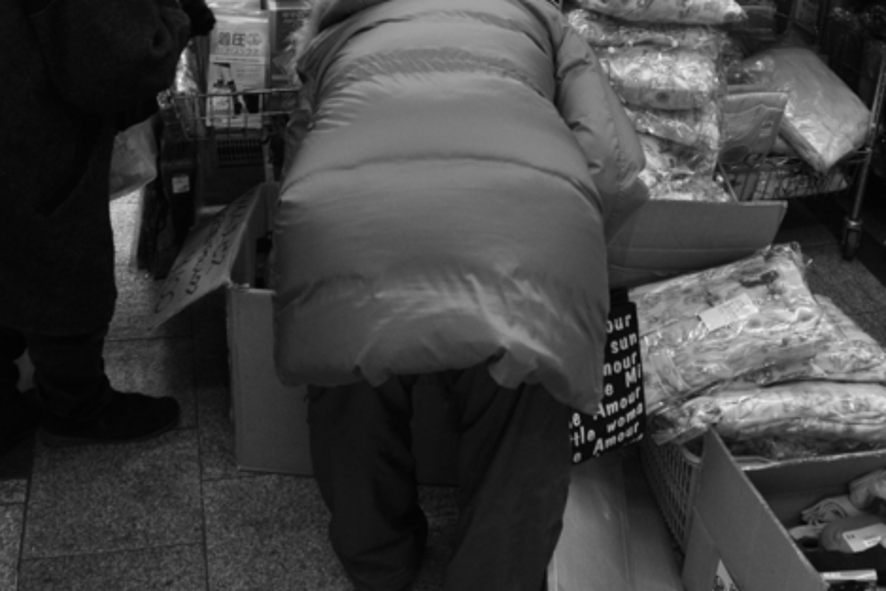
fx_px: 1132
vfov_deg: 28.8
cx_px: 443
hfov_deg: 42.7
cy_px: 136
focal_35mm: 46
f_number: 4
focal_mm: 18
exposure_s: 1/60
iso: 640
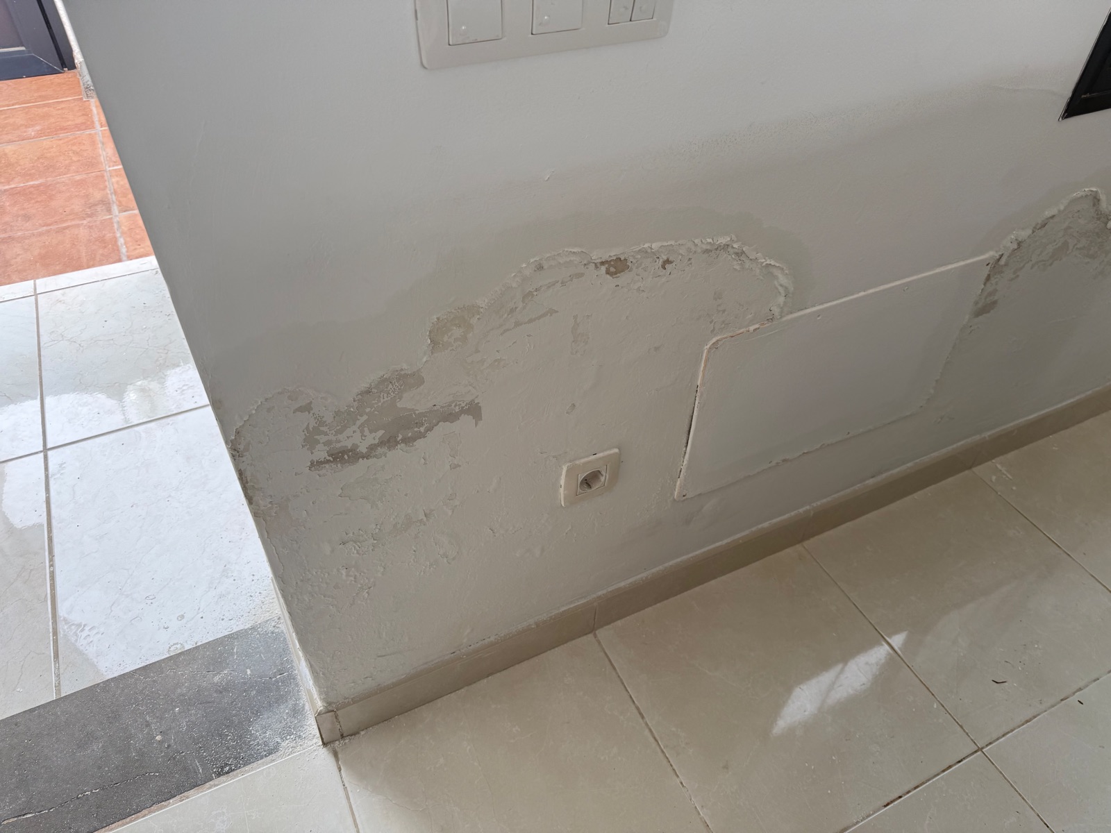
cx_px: 556
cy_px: 416
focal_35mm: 24
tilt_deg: -44.6
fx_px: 770
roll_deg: -2.7
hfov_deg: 71.6
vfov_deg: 56.8
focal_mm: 6.76
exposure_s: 1/232
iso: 64
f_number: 1.78
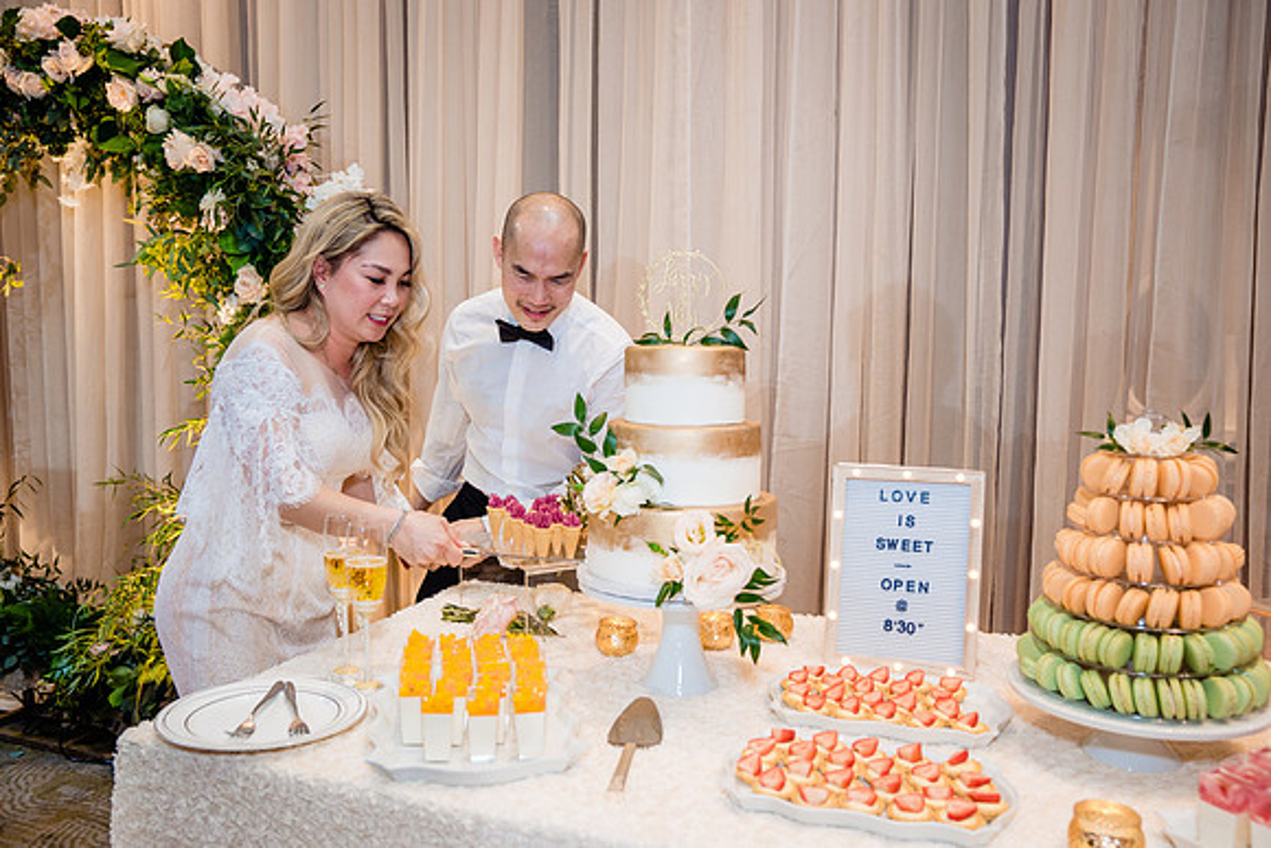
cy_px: 424
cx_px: 636
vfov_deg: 45.0
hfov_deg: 63.6
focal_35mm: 29
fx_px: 1024
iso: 1000
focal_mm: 29
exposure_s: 1/160
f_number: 4
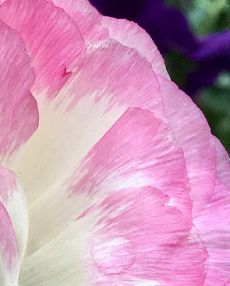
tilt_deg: -51.1
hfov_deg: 11.9
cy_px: 477
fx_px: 1045
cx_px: -124
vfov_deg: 14.2
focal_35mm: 123
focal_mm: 4.15
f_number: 2.2
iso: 32
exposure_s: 1/100
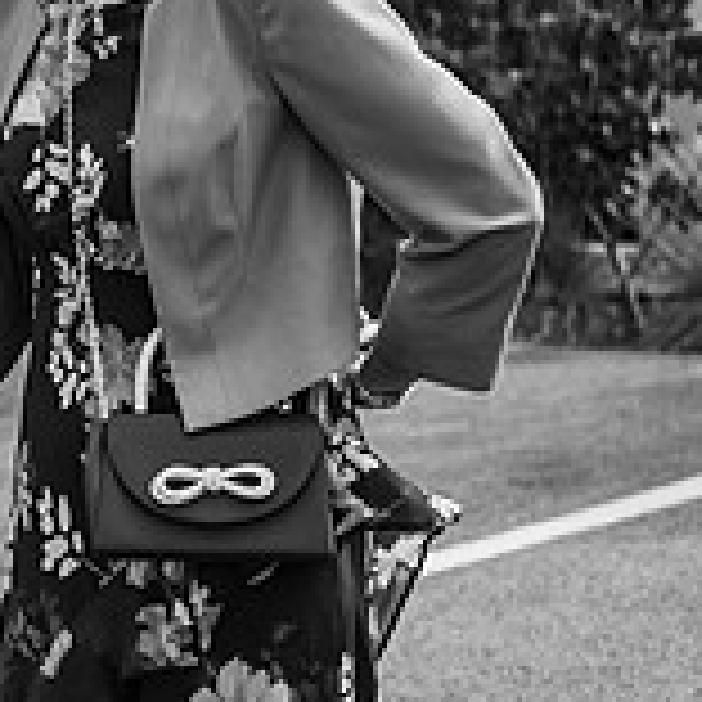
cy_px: 335
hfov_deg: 10.5
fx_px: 3694
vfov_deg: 10.9
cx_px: -320
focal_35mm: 161
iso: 100
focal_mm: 51
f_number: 2.8
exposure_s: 1/500
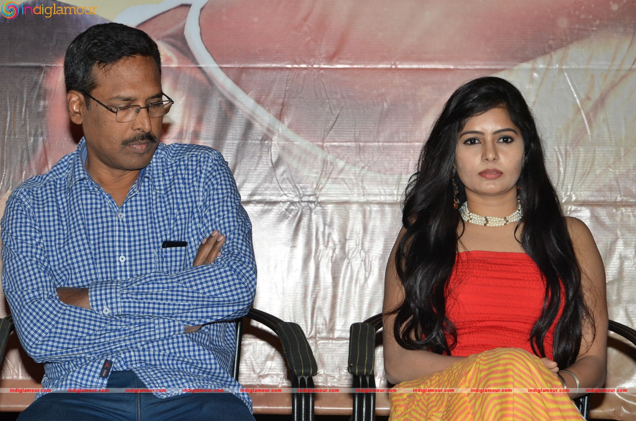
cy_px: 210
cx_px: 318
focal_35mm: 135
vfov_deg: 10.1
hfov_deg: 15.2
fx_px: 2380
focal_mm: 90
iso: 320
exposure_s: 1/125
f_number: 6.3
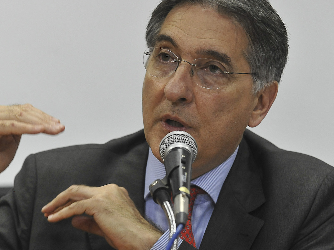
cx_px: 119
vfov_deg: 9.8
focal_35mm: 152
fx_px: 1467
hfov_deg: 13.0
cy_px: 127
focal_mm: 105
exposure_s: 1/160
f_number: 3.5
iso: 2000
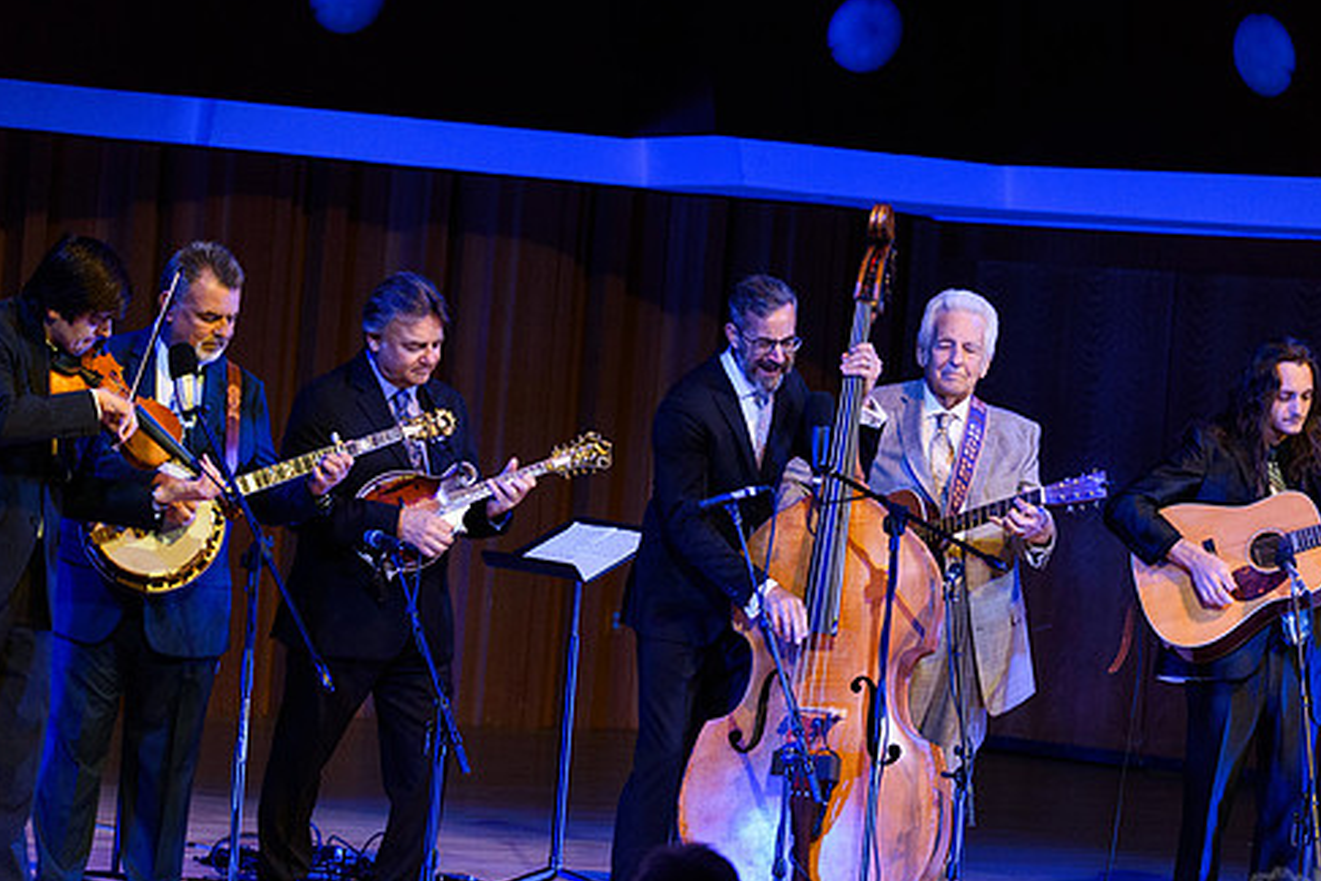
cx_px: 775
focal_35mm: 179
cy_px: 439
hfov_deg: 11.5
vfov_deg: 7.7
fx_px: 6568
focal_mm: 150
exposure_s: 1/250
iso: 2500
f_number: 5
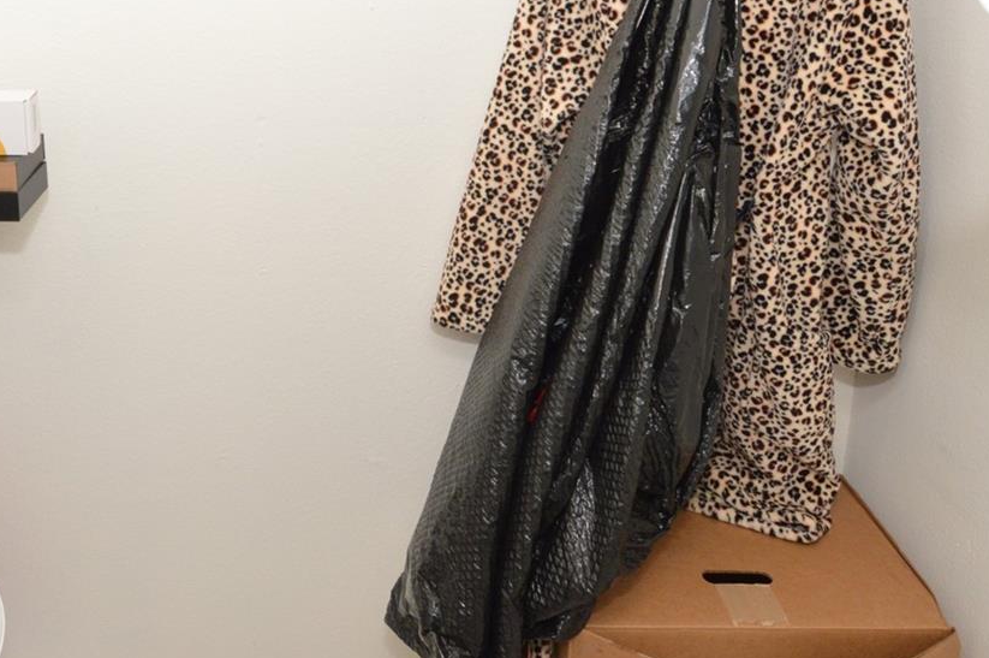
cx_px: 273
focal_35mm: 35
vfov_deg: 36.2
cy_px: 111
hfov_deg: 52.6
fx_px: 961
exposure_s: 1/80
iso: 800
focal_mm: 12
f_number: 9
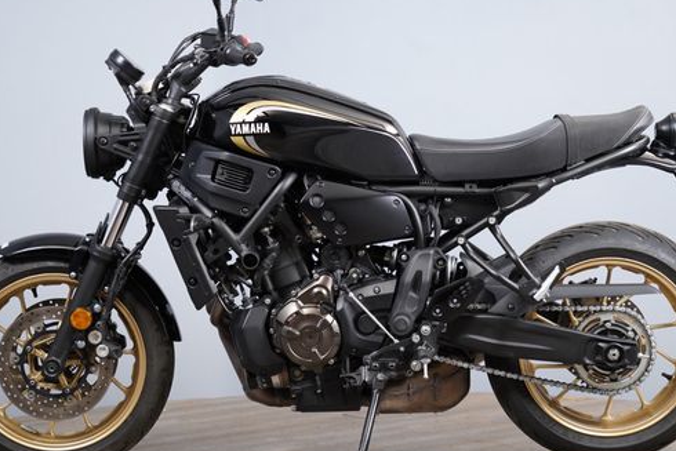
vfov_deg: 14.0
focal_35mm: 98
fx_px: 1841
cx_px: 348
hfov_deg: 20.8
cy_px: 209
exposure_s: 1/100
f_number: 4
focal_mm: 75
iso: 1600
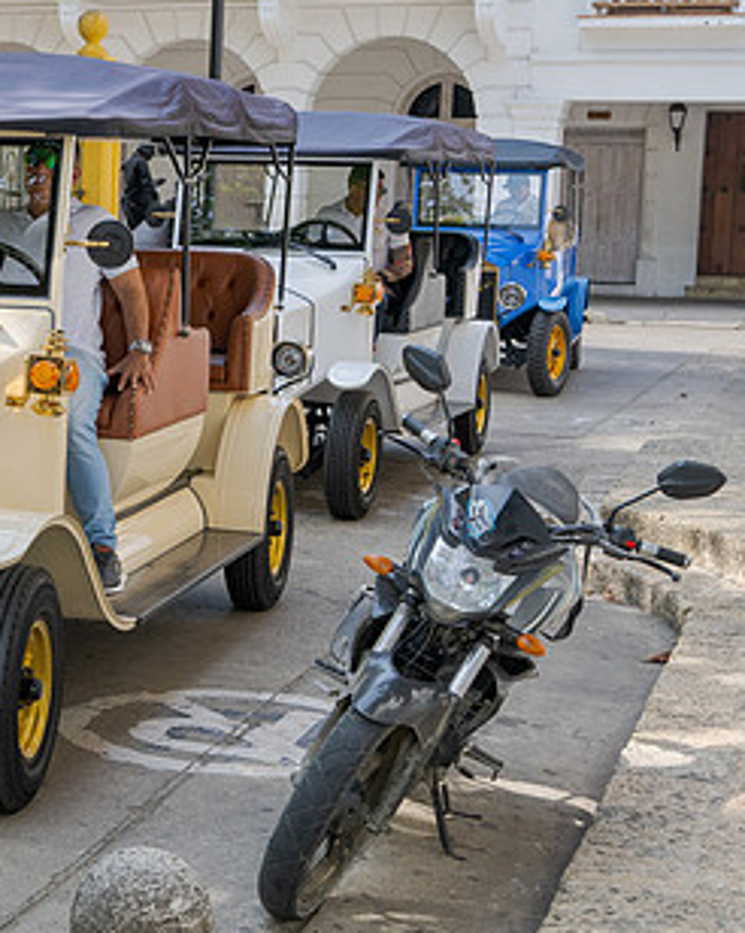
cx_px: -220
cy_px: 436
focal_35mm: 82
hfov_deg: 17.5
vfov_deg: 23.3
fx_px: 2262
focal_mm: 30
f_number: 7.1
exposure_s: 1/250
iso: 320
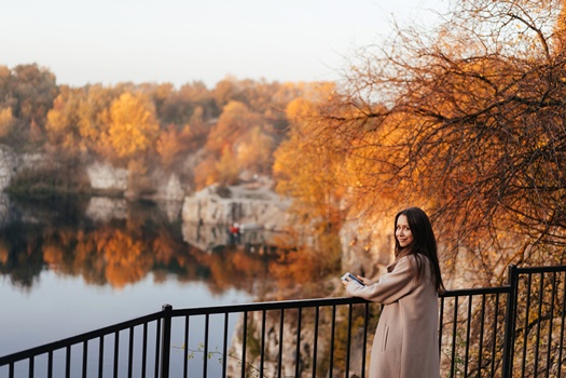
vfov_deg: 24.6
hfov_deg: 36.2
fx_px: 865
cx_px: 283
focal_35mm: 55
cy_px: 189
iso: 100
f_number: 2
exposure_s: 1/400
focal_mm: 55
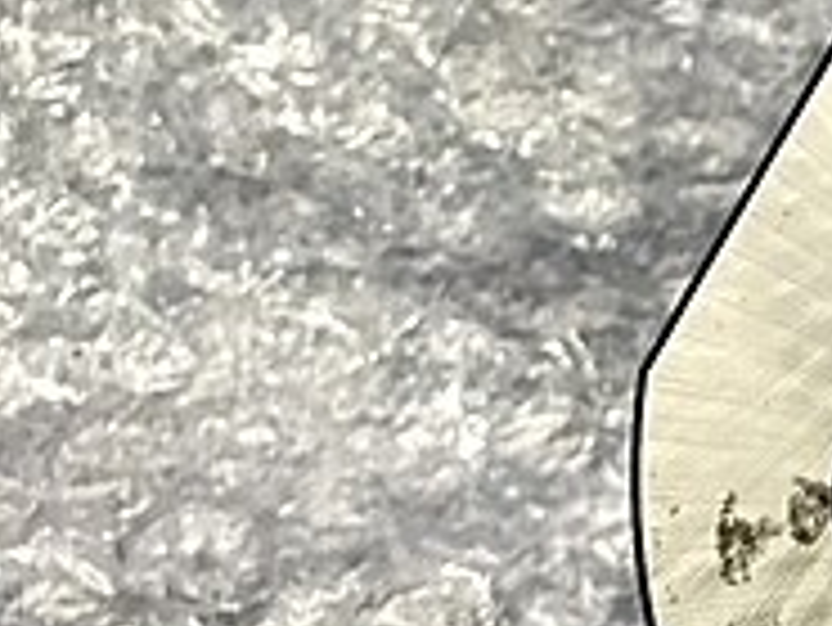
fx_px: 2333
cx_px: 1358
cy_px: 261
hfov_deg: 17.5
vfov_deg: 15.3
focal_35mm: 97
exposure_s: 1/30
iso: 40
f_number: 1.8
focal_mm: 3.99
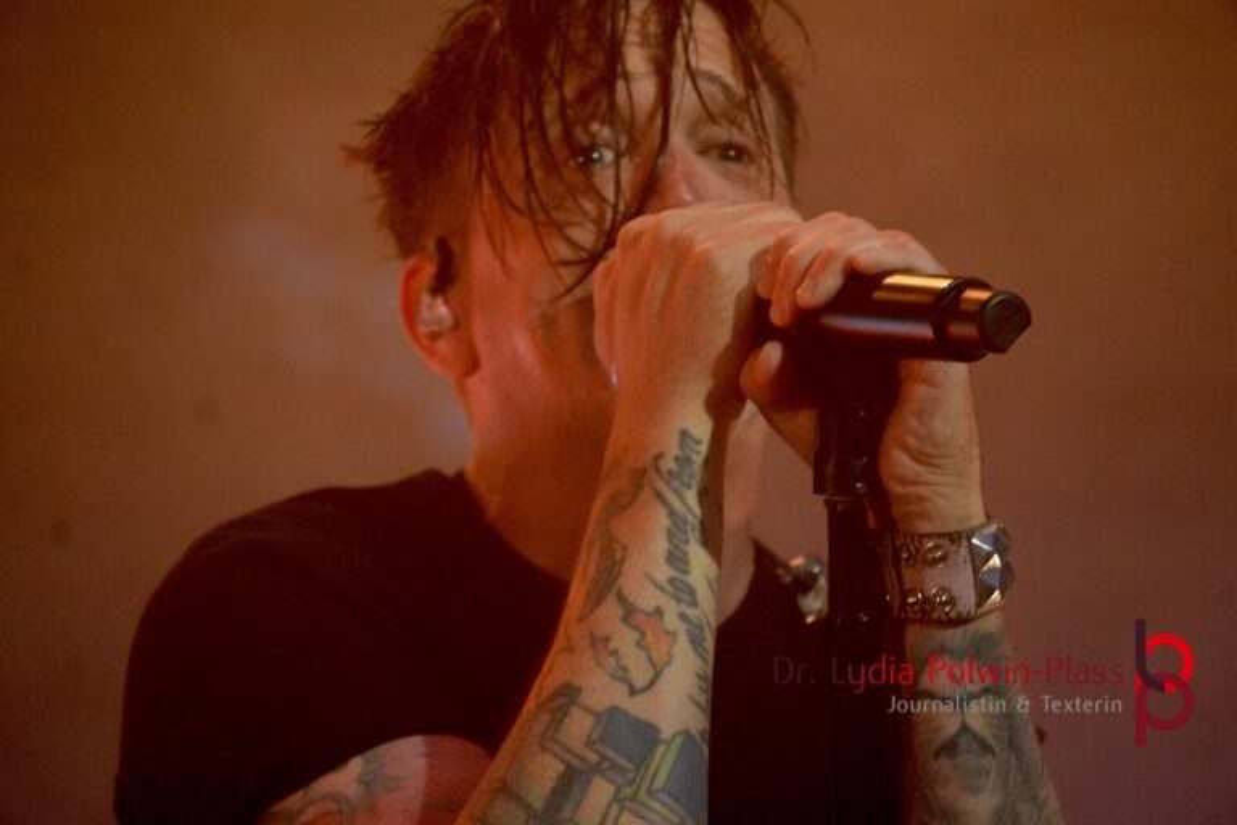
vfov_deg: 5.5
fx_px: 8607
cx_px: 618
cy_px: 412
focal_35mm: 250
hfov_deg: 8.2
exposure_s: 1/320
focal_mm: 167
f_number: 6.3
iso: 3200
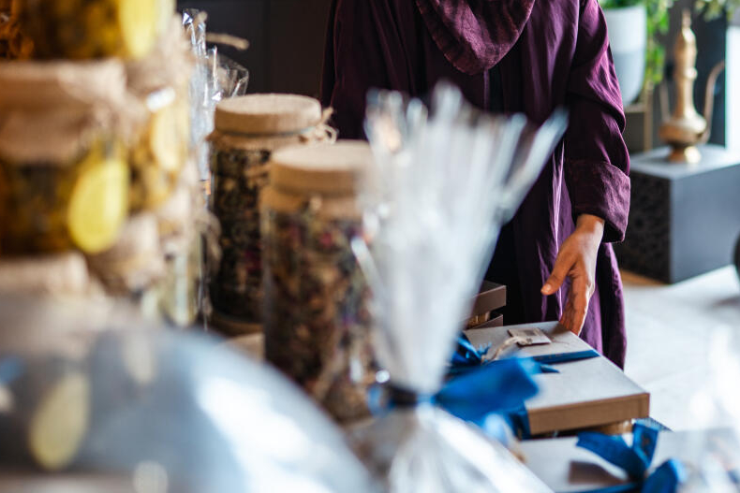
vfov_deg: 21.5
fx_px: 1275
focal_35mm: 62
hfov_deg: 32.0
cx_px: 522
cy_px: 61
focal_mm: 35
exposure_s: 1/160
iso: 100
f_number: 1.4
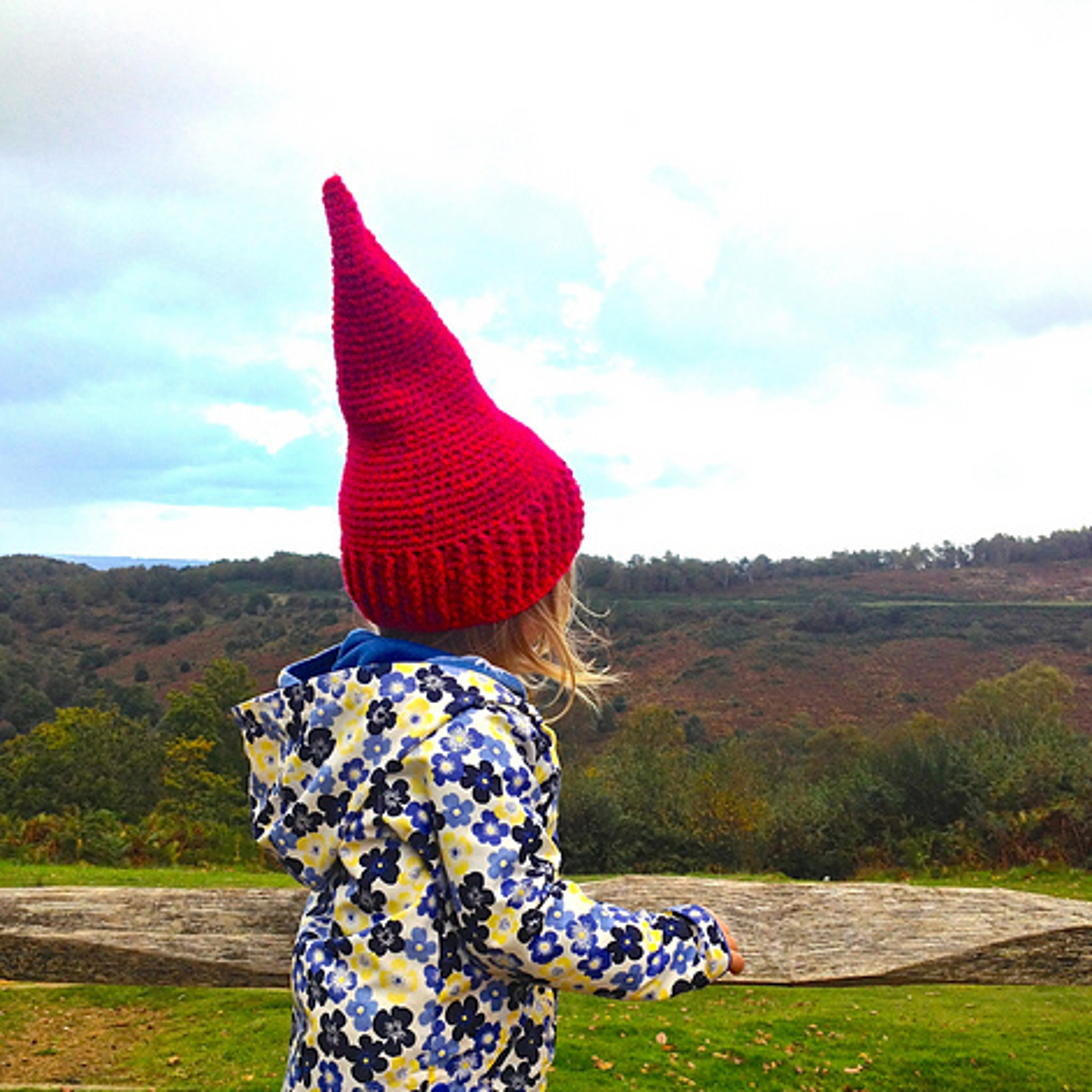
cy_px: 730
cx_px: 554
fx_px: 1499
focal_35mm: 42
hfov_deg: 40.0
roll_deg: -1.7
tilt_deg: -7.7
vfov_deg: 39.5
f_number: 2.4
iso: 50
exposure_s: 1/286
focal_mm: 4.28
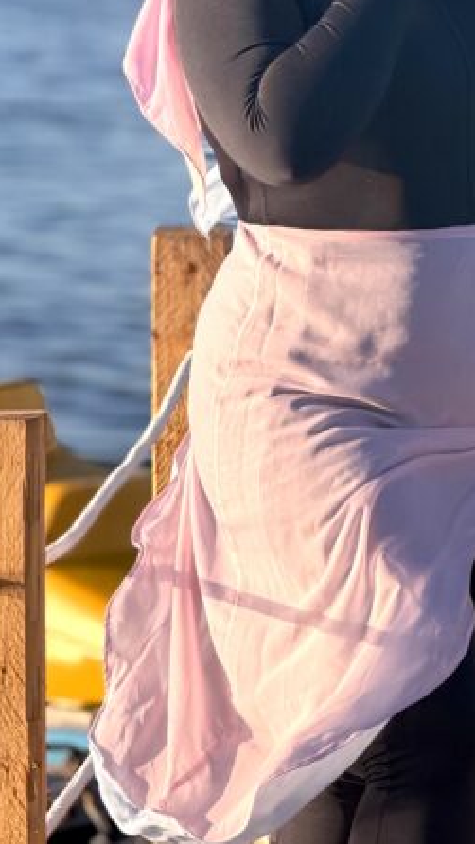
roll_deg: -1.2
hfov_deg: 5.3
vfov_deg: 9.5
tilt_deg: -8.4
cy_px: 489
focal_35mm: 228
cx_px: 598
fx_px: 5103
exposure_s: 1/585
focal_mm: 16.89
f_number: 2.8
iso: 50
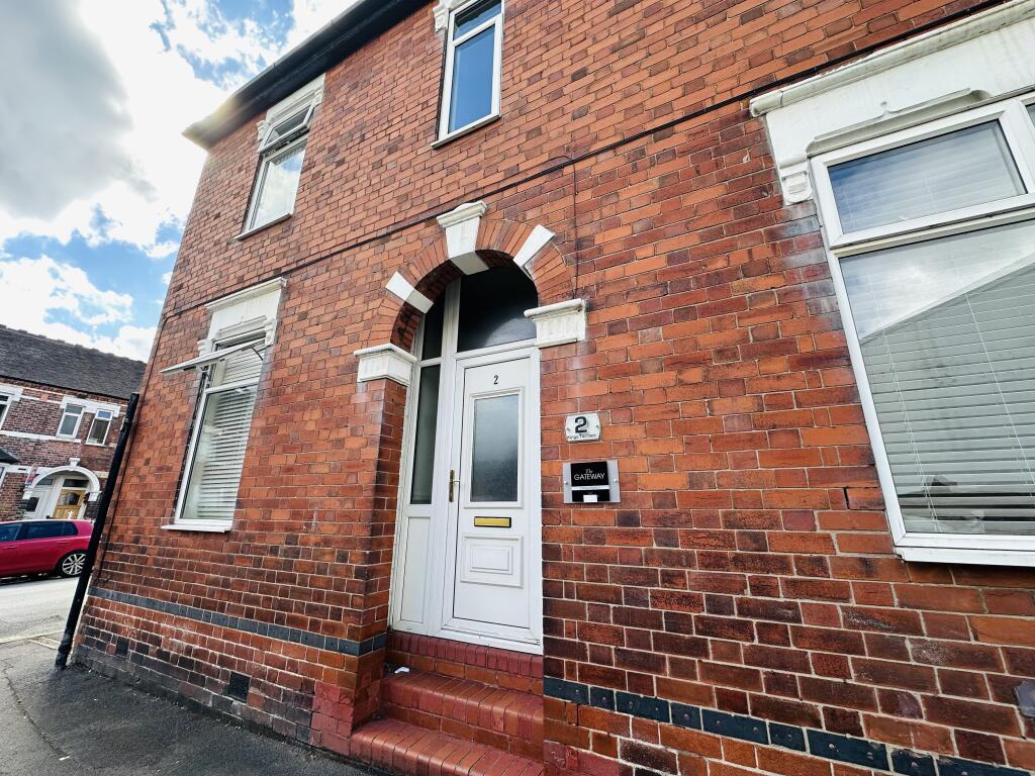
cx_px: 518
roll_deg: -1.1
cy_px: 388
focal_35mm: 14
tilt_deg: +16.6
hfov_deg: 102.1
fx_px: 419
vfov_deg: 85.7
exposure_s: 1/399
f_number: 2.2
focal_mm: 2.22
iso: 40
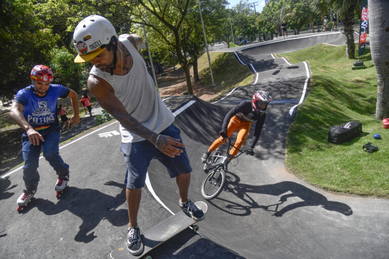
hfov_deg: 73.7
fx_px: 259
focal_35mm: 24
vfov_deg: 53.1
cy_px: 130
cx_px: 194
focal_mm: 24
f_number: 5.6
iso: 400
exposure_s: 1/1600
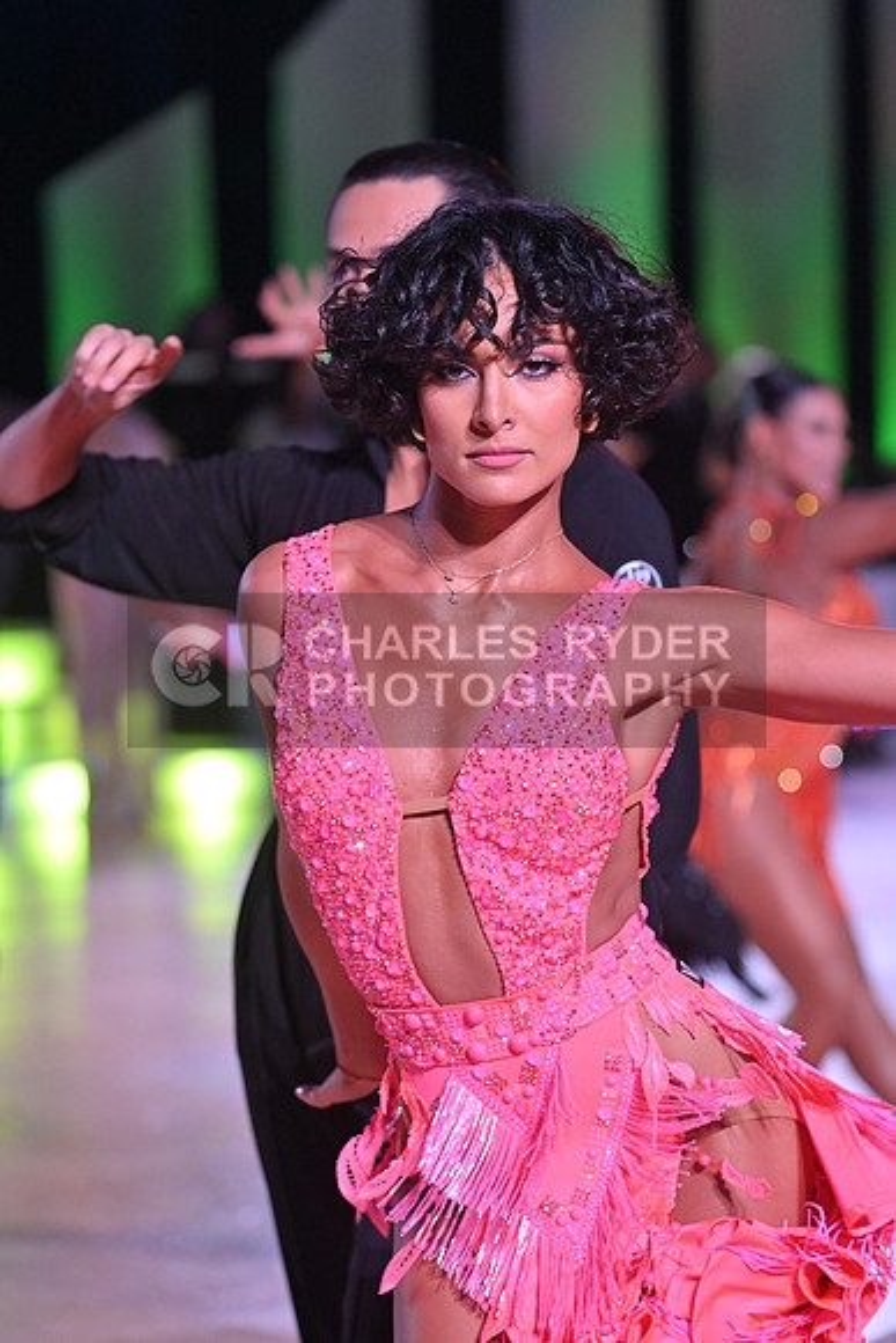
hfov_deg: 9.5
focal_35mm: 145
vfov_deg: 14.2
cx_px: 448
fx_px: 5410
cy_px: 672
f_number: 5
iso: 4000
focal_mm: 145
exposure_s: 1/500
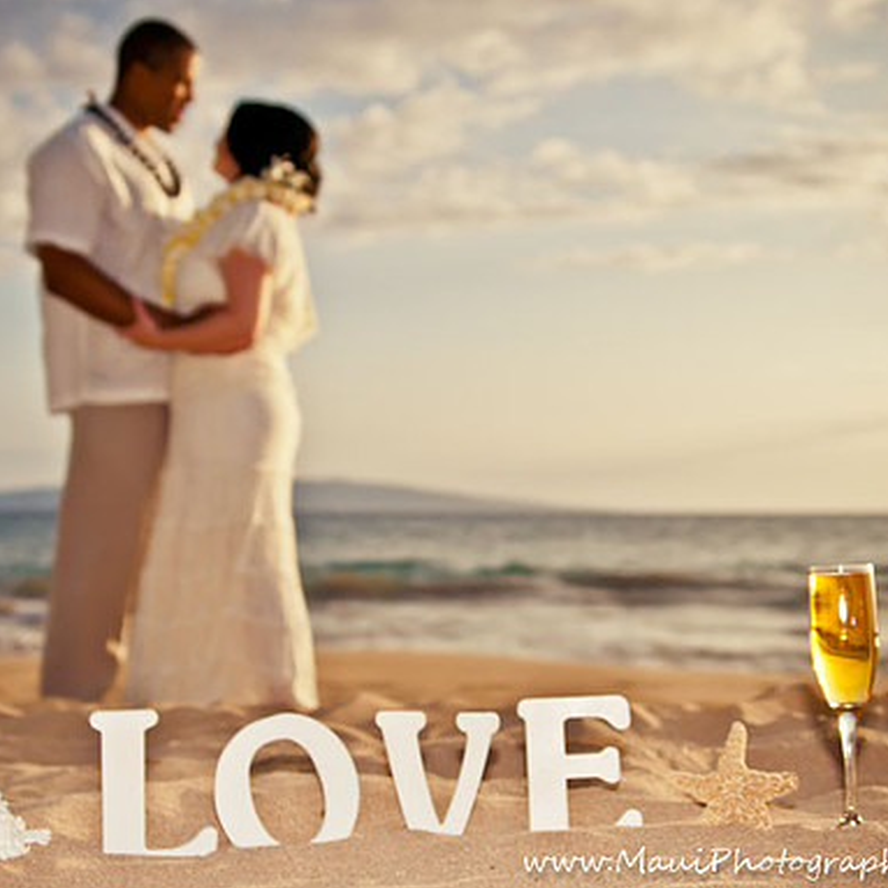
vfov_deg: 31.6
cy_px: 444
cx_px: 427
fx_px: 1567
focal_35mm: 54
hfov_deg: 31.6
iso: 400
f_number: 2.8
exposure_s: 1/4000
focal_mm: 28
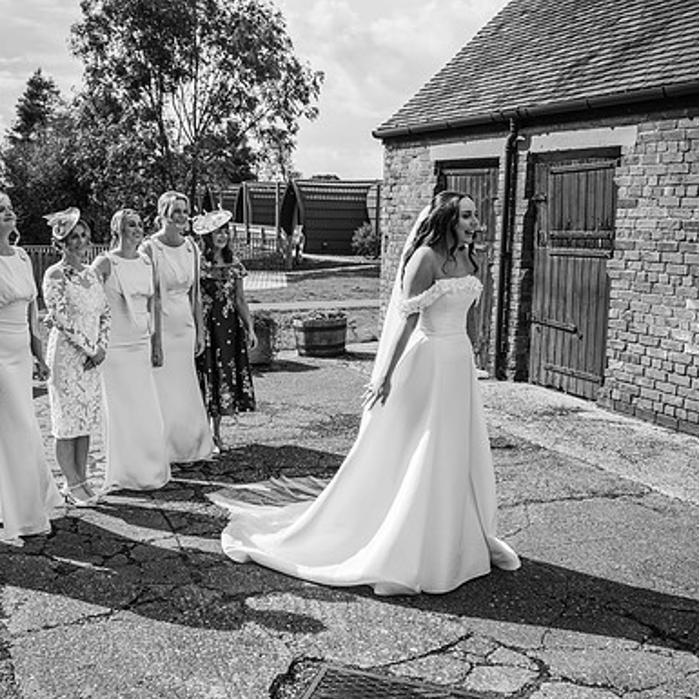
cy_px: 350
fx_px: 937
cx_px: 290
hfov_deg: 40.8
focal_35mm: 41
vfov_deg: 40.9
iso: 64
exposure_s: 1/500
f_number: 5.6
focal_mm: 32
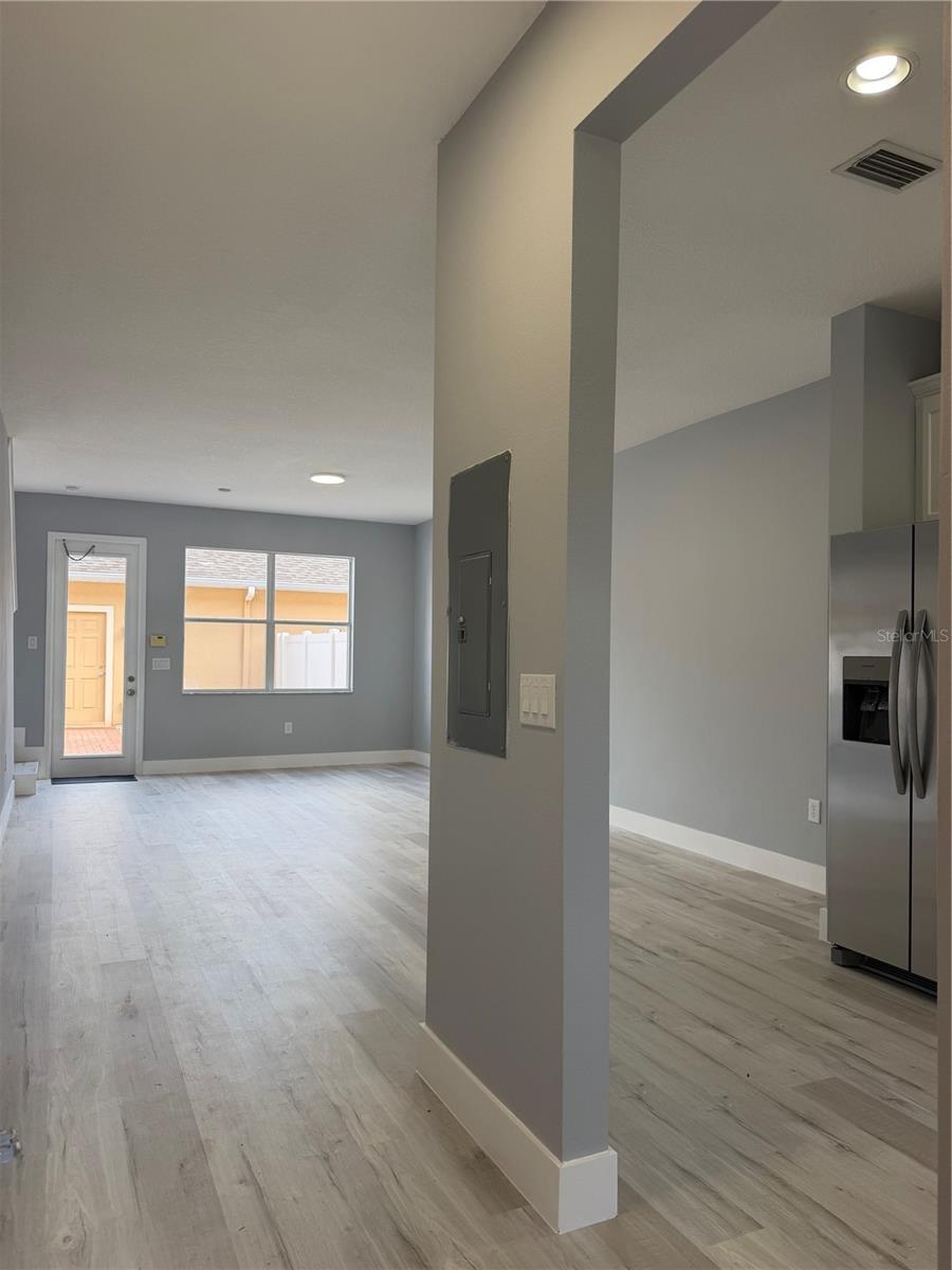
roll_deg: -0.8
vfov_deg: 71.6
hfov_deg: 56.8
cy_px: 635
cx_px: 476
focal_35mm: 24
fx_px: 880
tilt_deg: +1.4
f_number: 1.78
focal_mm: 6.76
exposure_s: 1/184
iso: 80
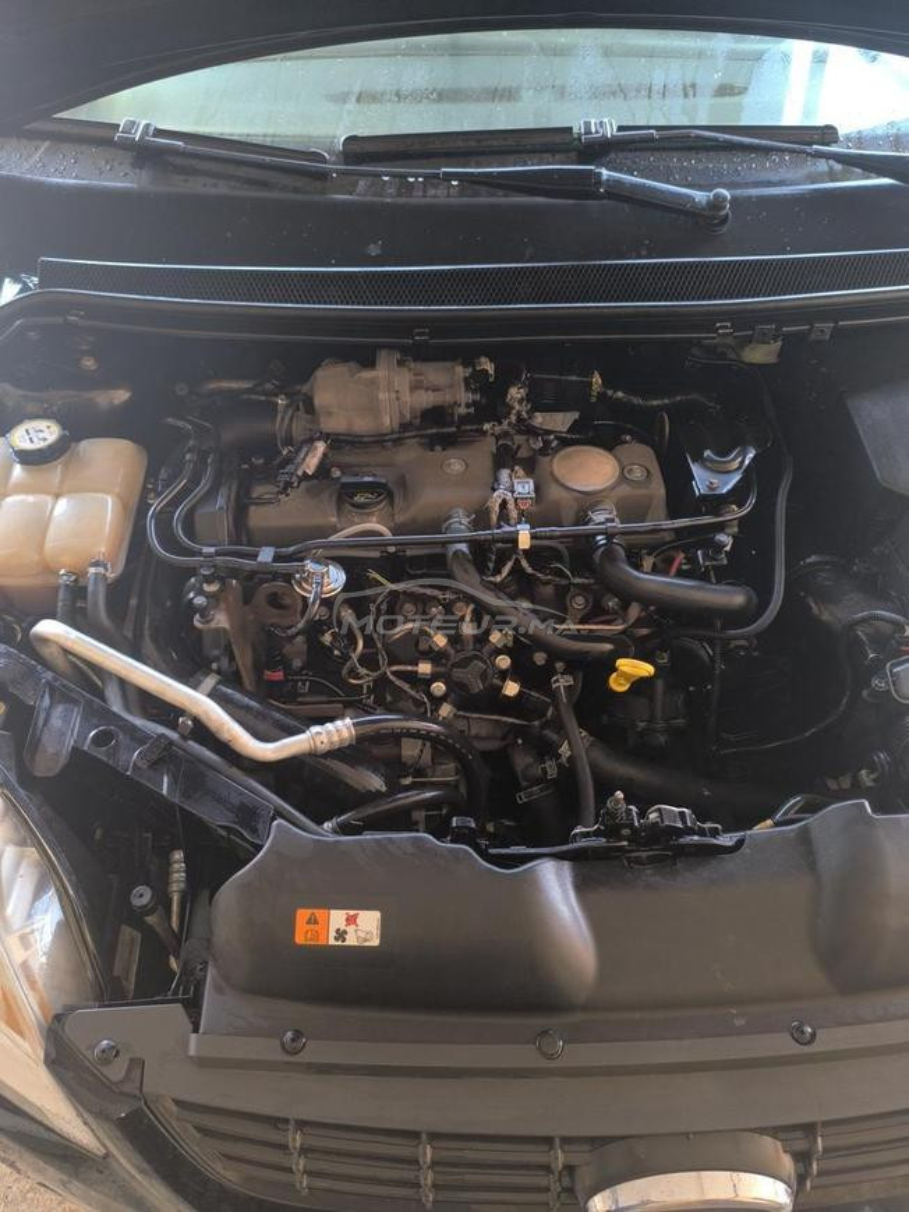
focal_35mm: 23
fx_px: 805
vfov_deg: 73.9
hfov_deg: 58.9
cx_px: 454
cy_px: 606
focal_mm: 6.14
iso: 640
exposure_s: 1/100
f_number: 1.65
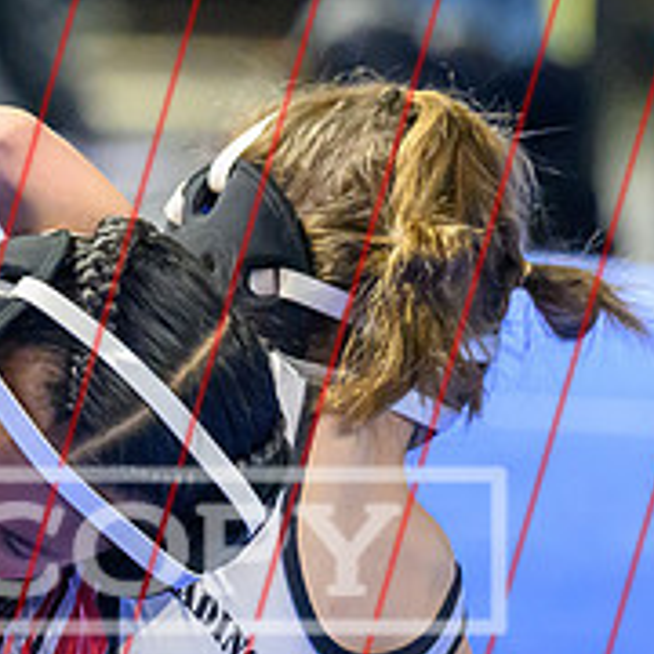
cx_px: 96
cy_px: 670
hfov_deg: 3.1
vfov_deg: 3.1
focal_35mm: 561
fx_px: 11991
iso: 10000
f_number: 4
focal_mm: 160
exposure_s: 1/800
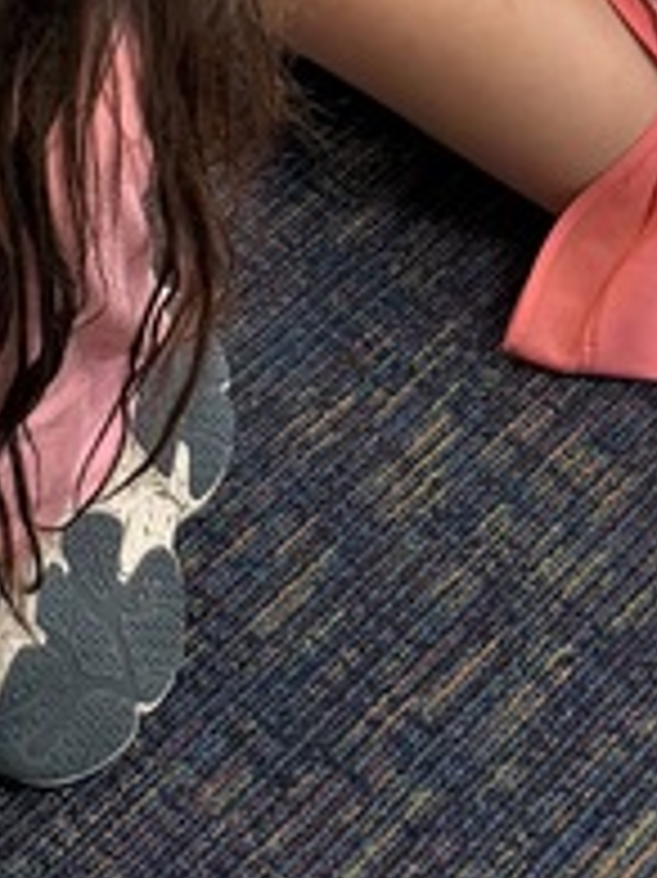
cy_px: -1099
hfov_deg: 11.0
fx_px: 3192
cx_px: -526
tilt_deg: -24.7
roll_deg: -1.3
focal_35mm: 126
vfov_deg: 12.8
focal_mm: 6.76
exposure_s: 1/60
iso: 160
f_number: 1.78
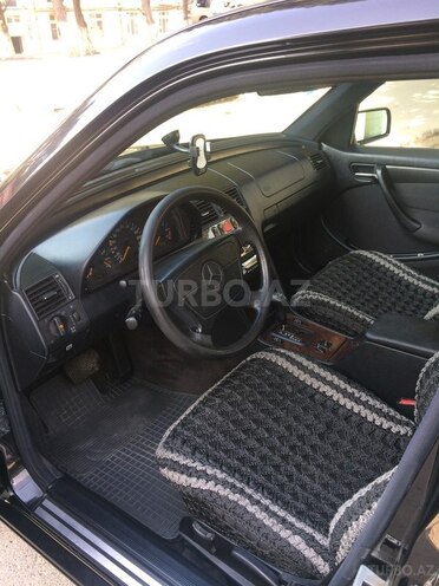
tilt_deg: -29.8
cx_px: 220
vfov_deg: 61.7
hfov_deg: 48.2
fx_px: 490
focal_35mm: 29
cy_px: 293
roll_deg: +1.8
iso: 50
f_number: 2.2
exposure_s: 1/100
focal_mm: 4.15
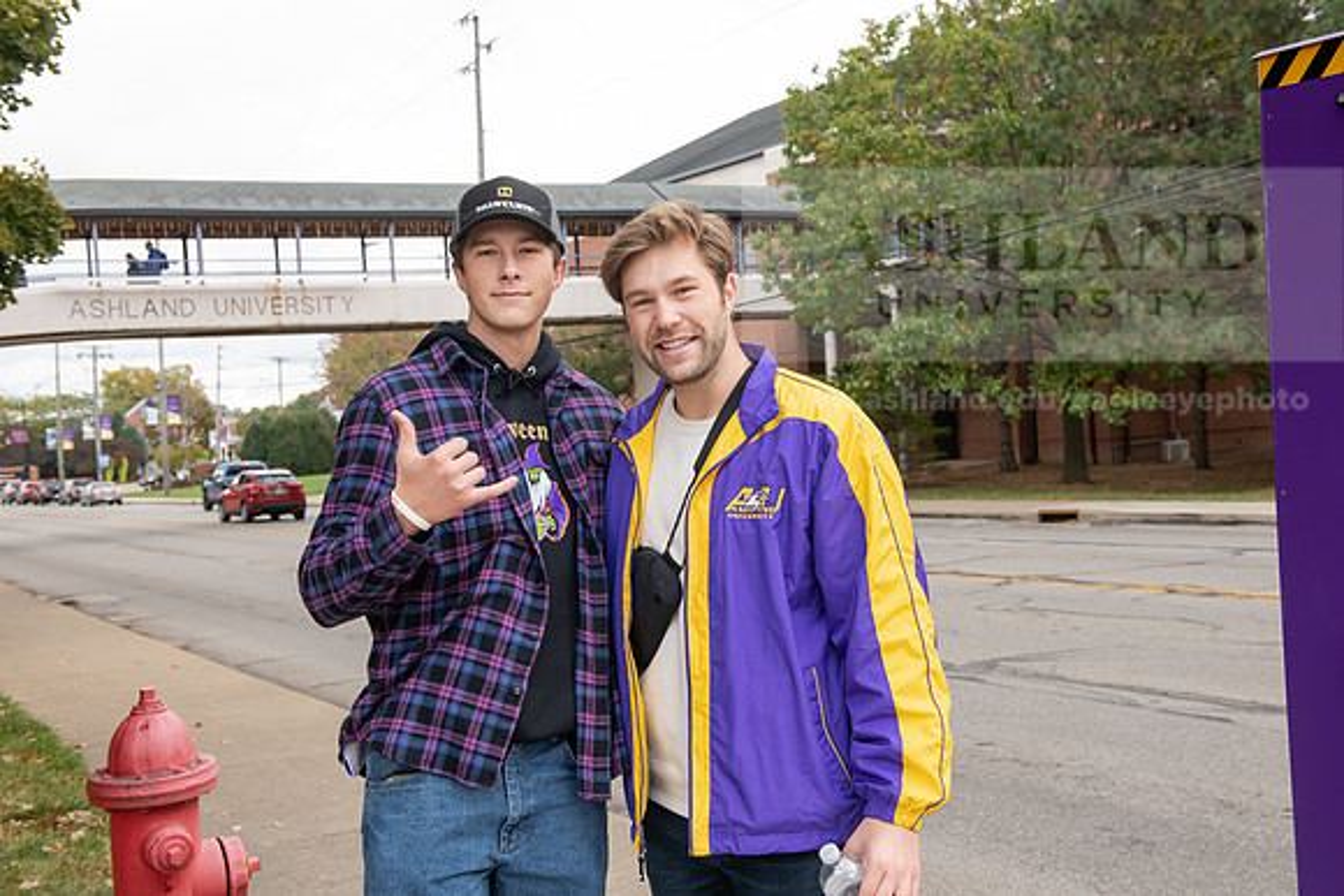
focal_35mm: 42
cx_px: 672
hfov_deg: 46.4
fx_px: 1568
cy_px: 448
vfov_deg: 31.9
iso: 640
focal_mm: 42
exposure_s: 1/250
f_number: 7.1
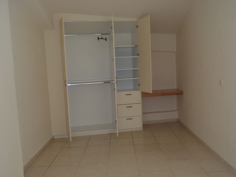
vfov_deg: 39.7
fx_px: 245
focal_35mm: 36
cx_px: 118
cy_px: 88
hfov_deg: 51.4
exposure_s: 1/40
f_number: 4.1
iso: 100
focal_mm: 6.53
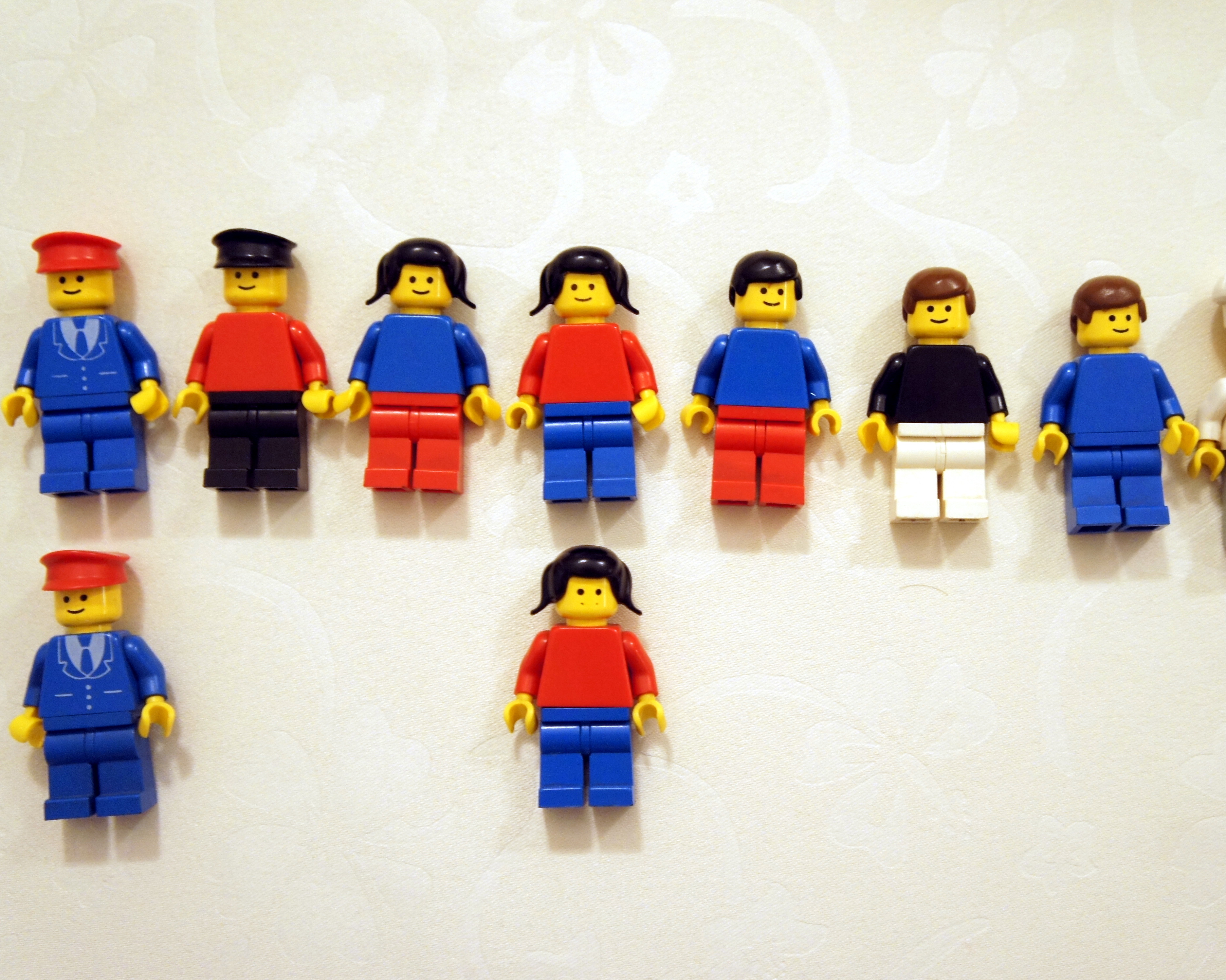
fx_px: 1690
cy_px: 497
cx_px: 694
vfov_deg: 32.4
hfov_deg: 39.8
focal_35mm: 47
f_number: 4
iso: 1600
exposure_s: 1/25
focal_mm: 27
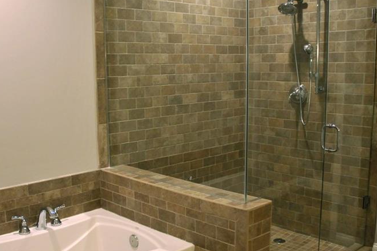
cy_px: 133
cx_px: 159
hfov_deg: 46.2
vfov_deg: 31.9
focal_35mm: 42
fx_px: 440
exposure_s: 1/45
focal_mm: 18
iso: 800
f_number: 4
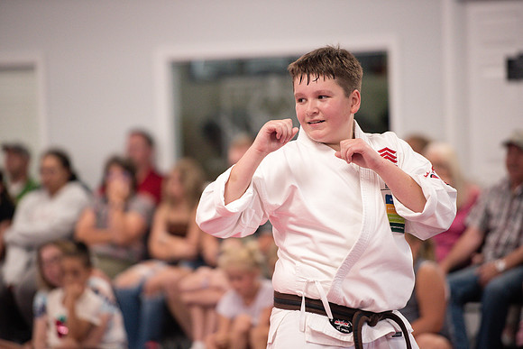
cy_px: 174
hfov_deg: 10.3
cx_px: 262
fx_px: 2906
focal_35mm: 200
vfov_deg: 6.9
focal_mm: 200
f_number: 2.8
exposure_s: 1/400
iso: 1600
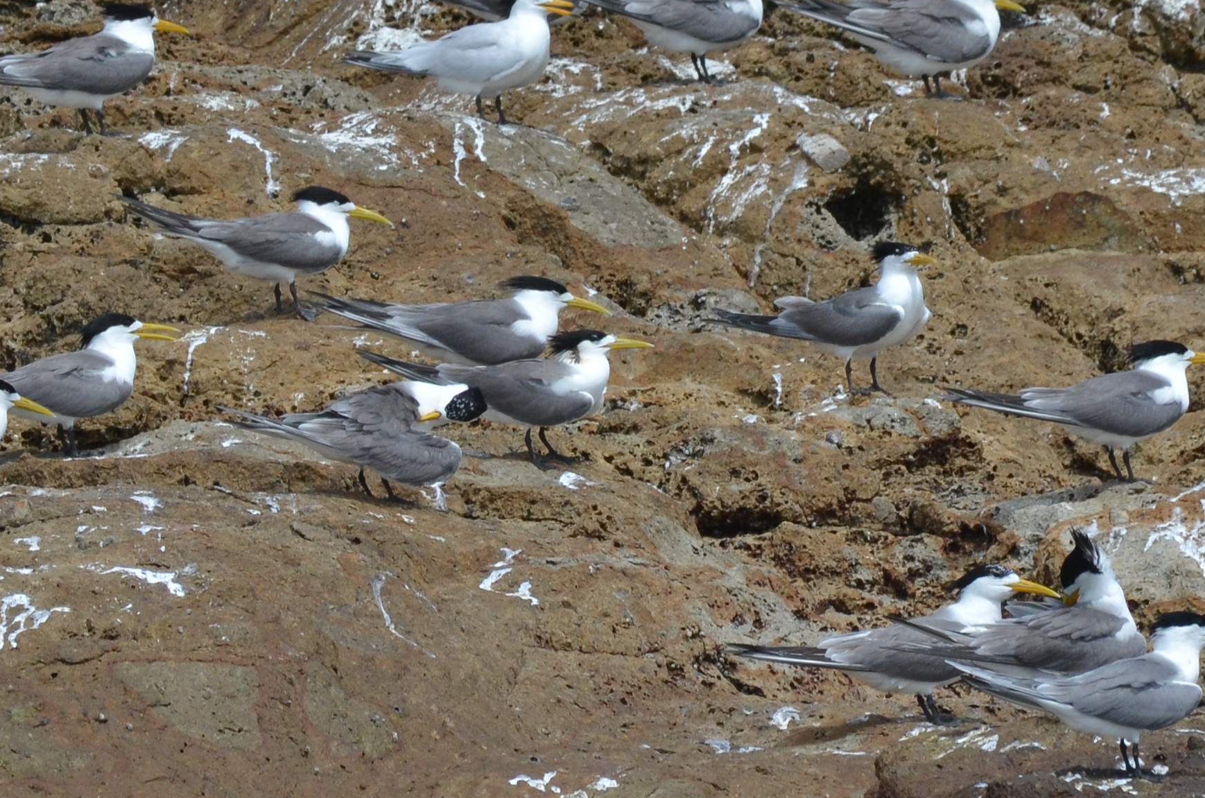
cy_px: 206
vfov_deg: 1.7
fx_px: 26989
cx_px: 332
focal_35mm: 808
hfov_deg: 2.6
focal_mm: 190
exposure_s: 1/1250
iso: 400
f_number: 8
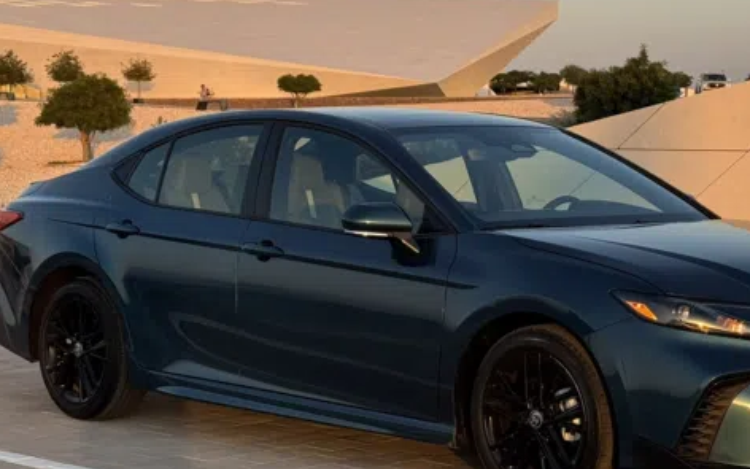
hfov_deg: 29.7
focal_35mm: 69
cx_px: 442
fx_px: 1410
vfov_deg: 18.9
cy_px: 199
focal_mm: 6.76
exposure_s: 1/1215
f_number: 1.78
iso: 64
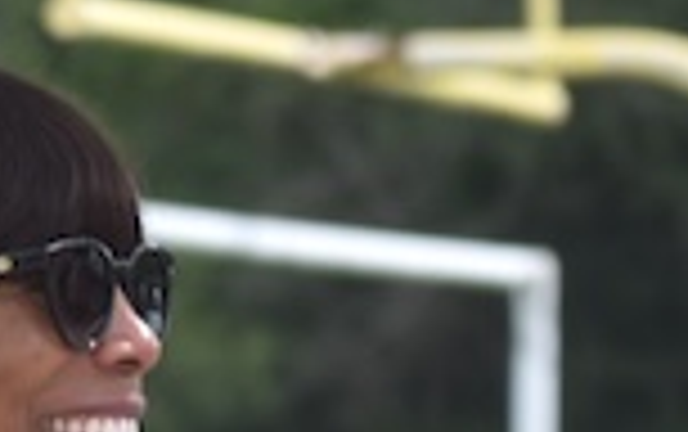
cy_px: 1323
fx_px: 16894
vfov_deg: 1.5
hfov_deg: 2.3
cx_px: 526
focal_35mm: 900
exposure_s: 1/200
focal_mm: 100
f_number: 7.1
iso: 100
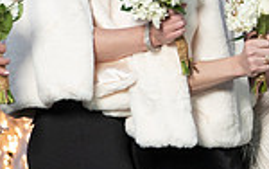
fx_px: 4255
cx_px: 344
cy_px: -3
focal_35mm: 580
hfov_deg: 3.6
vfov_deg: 2.3
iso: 2000
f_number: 4
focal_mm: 134
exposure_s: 1/250
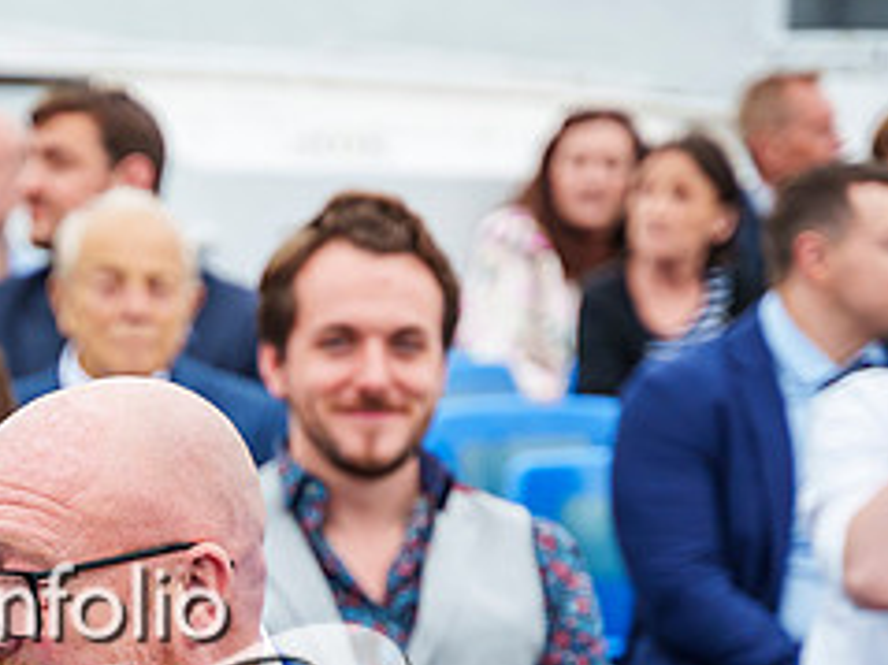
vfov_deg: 8.2
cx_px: 152
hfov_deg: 10.9
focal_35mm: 180
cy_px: 700
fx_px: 4615
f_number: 2.8
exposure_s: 1/1250
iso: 800
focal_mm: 75
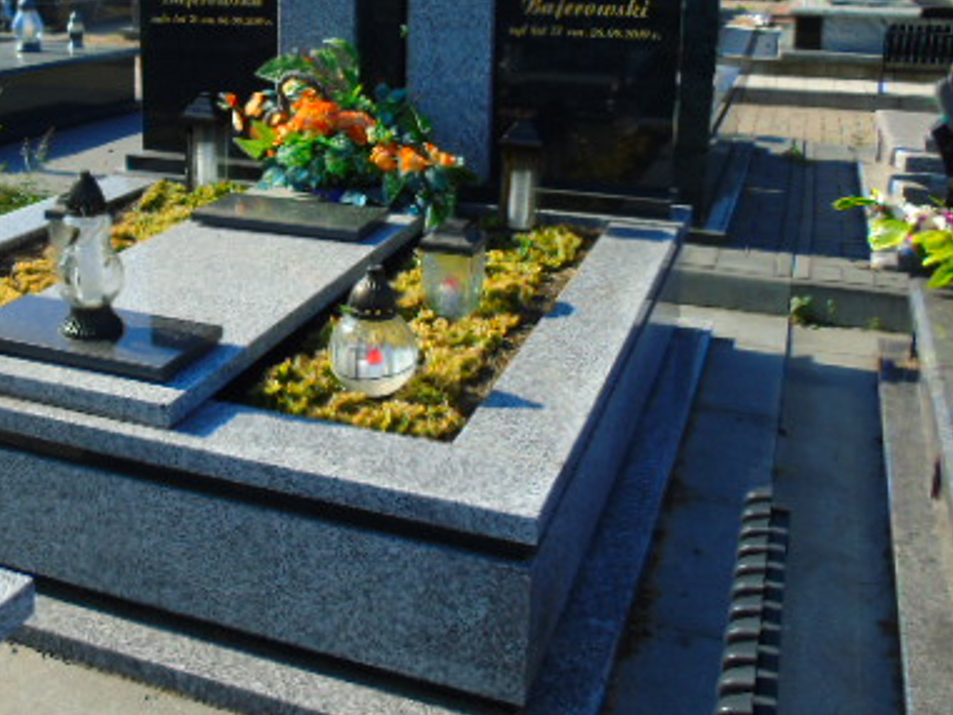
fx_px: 1157
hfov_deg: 43.8
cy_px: 198
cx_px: 278
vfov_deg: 33.8
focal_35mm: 42
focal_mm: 4.4
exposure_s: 1/640
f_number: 3.4
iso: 80
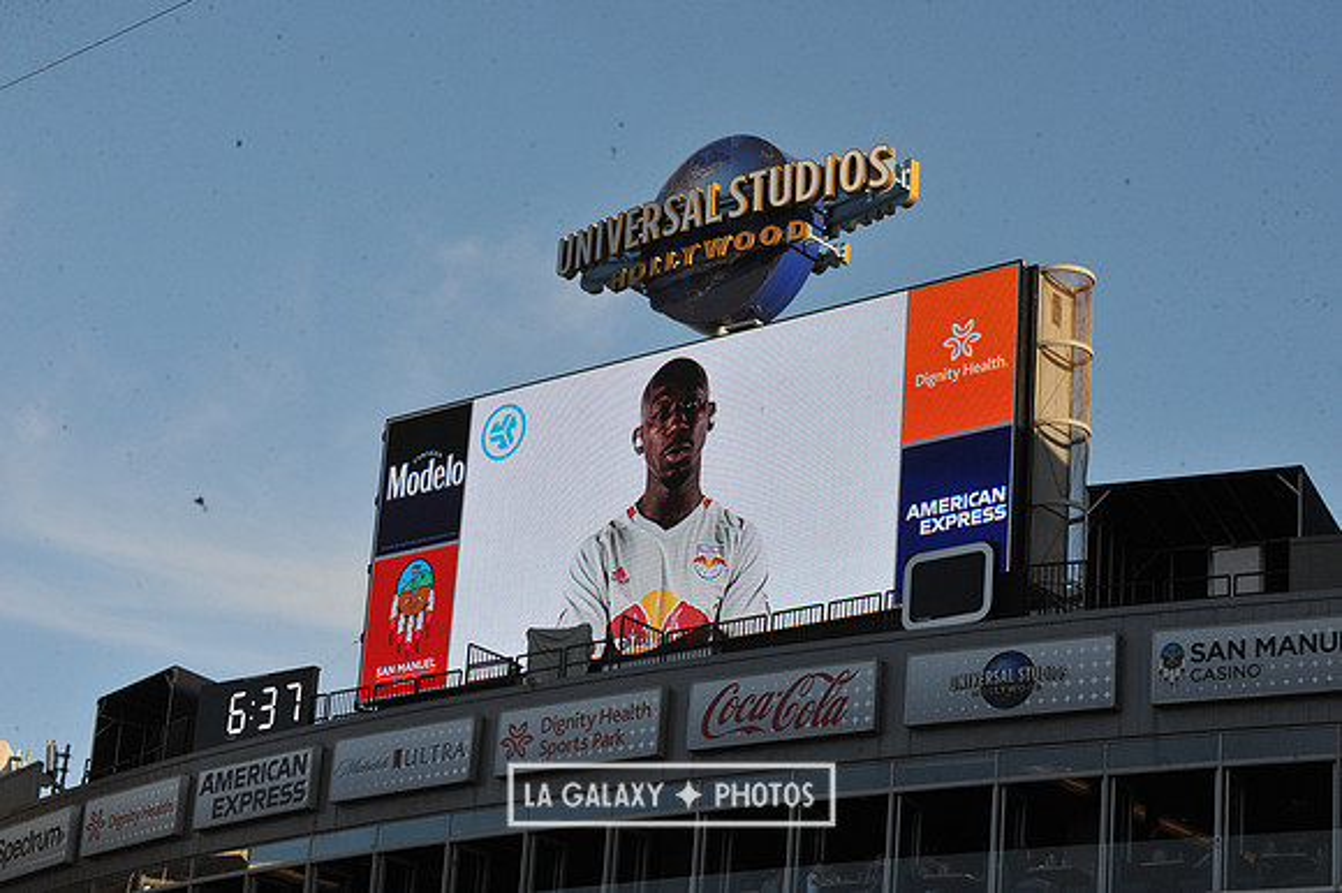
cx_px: 671
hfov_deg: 23.7
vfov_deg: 15.9
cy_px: 446
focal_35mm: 86
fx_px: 3204
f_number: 16
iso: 1600
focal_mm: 86
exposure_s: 1/1000
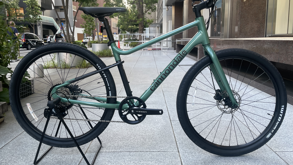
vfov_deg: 40.1
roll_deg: +0.6
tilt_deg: -7.3
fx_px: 225
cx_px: 143
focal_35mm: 29
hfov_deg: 66.1
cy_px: 73
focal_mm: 4.2
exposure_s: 1/121
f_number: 1.6
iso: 64
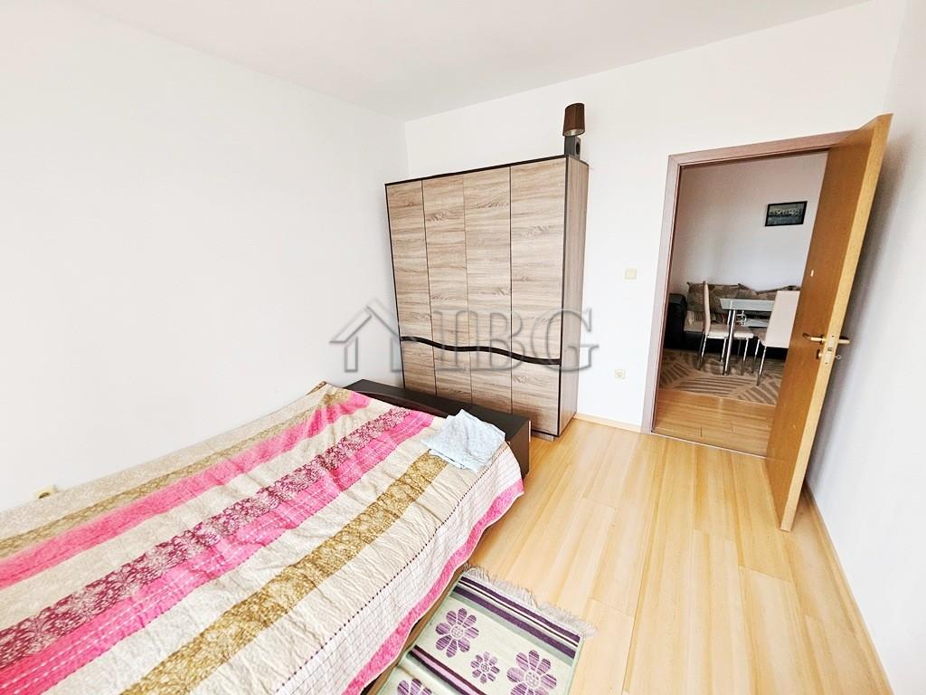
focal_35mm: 13
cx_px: 463
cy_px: 348
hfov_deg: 106.2
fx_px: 348
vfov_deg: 89.9
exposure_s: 1/50
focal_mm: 1.7
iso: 50
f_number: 2.2
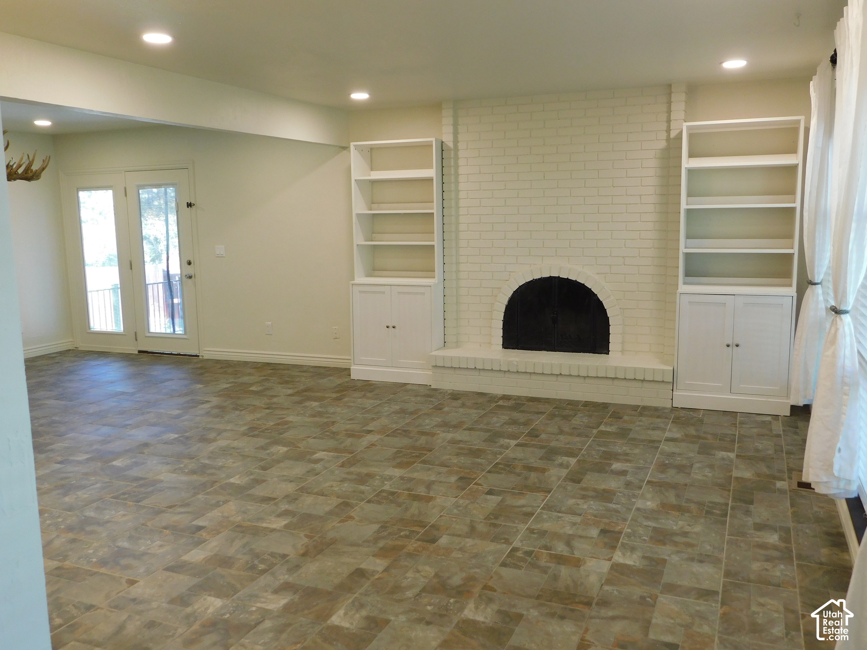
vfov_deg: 46.8
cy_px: 325
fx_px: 751
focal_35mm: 30
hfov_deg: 60.0
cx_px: 434
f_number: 3.2
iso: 160
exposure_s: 1/30
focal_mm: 5.3
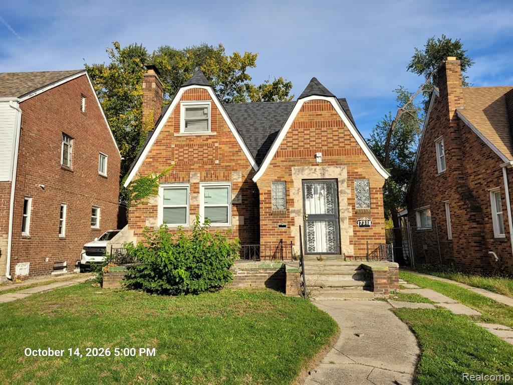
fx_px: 385
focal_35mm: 26
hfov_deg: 67.3
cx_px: 256
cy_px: 192
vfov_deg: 53.1
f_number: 1.8
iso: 40
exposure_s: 1/2500
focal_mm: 5.4
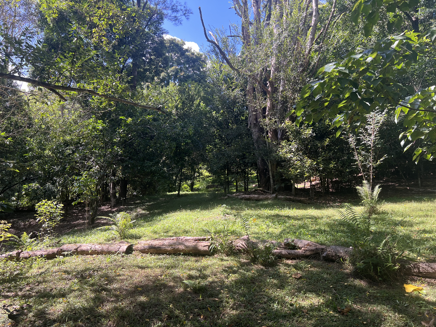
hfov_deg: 67.3
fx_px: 327
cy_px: 164
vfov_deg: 53.1
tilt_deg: +5.4
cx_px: 218
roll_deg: -4.0
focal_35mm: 26
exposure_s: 1/394
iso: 50
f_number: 1.5
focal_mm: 5.7
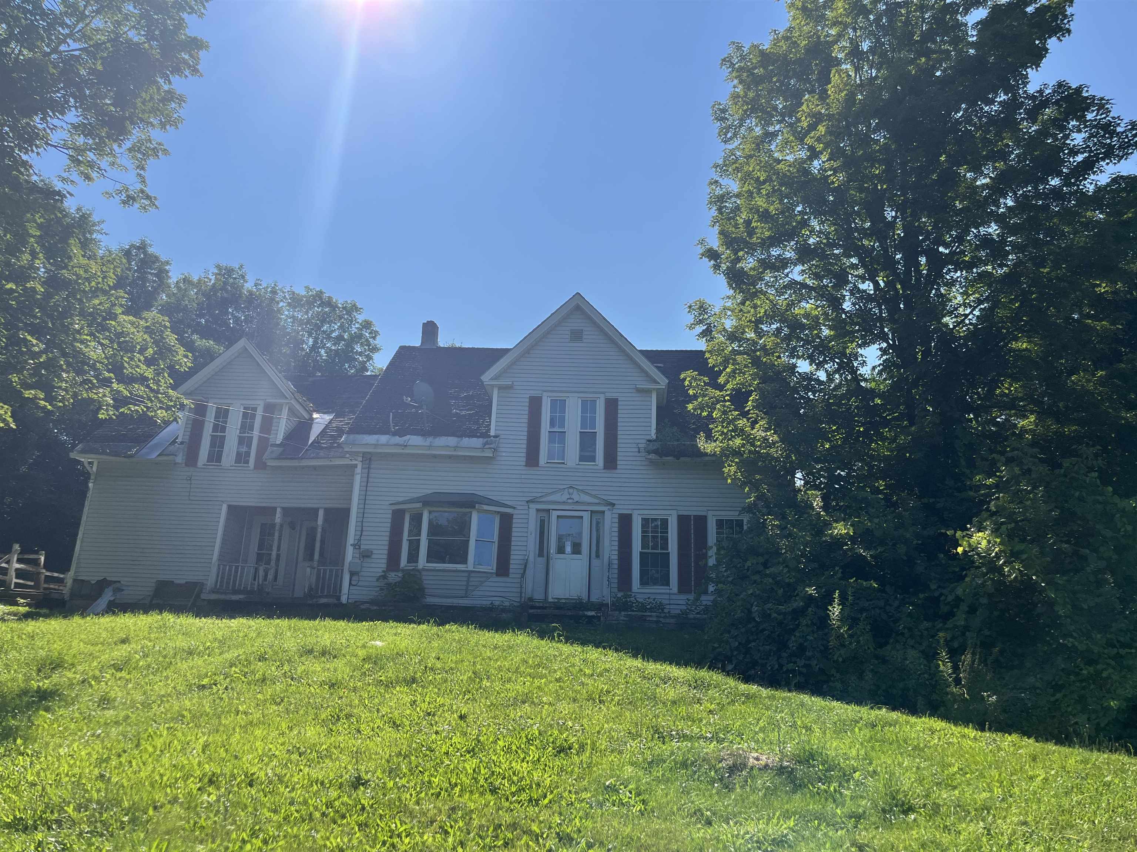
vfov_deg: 53.1
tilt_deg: +15.0
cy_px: 426
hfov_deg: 67.3
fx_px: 854
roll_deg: -3.3
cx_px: 568
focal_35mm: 26
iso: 50
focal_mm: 5.1
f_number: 1.6
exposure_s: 1/5076
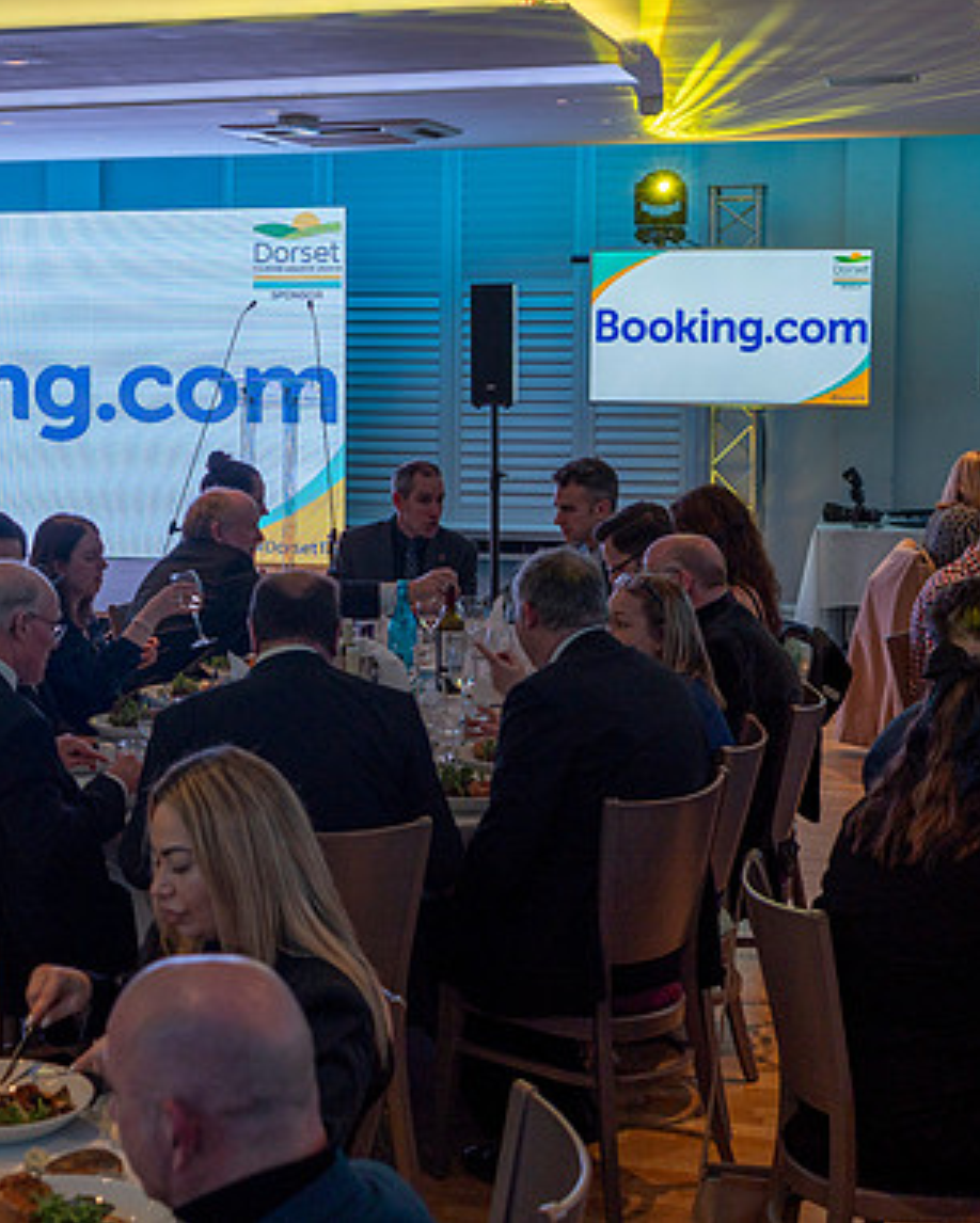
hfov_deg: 24.0
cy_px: 456
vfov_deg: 30.3
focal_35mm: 62
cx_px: 109
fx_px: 2246
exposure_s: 1/60
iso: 125
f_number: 4.5
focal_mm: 35
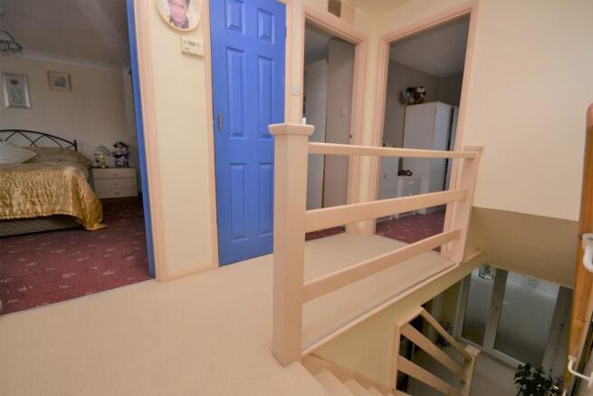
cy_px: 198
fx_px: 247
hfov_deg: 100.4
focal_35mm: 15
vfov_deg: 77.4
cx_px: 296
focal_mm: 10
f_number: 8
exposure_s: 1/60
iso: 100
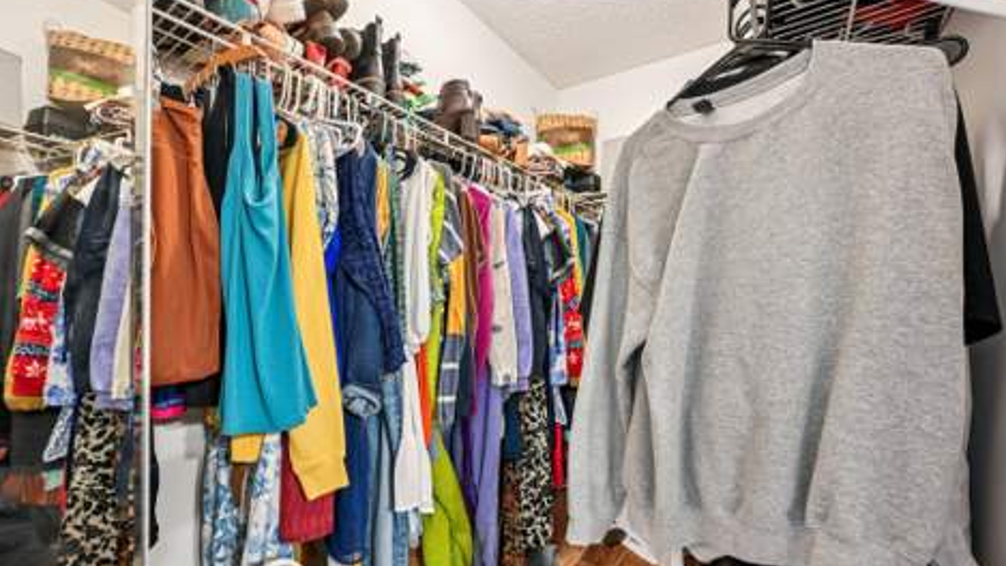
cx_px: 513
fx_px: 400
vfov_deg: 70.4
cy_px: 312
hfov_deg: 103.0
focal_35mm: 15
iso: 2000
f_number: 10
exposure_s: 1/10
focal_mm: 14
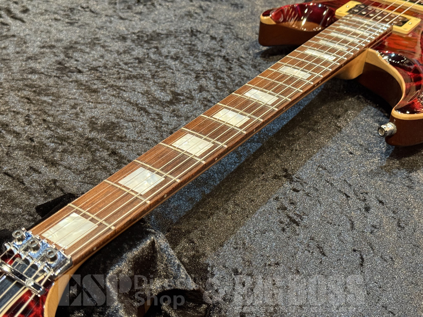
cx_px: 212
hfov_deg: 39.7
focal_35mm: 48
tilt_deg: -36.2
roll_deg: -1.9
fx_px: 587
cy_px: 158
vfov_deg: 30.3
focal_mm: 6.76
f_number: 1.78
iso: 400
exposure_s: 1/40
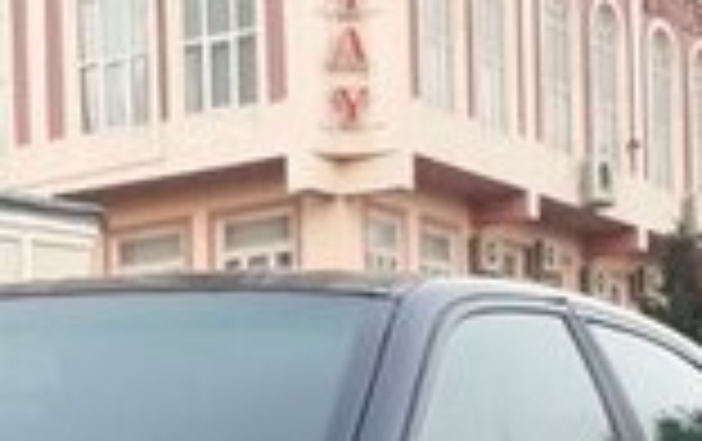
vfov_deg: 10.1
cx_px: -243
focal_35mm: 121
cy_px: 862
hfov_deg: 16.2
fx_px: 2318
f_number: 1.9
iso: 200
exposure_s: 1/25
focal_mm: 3.6
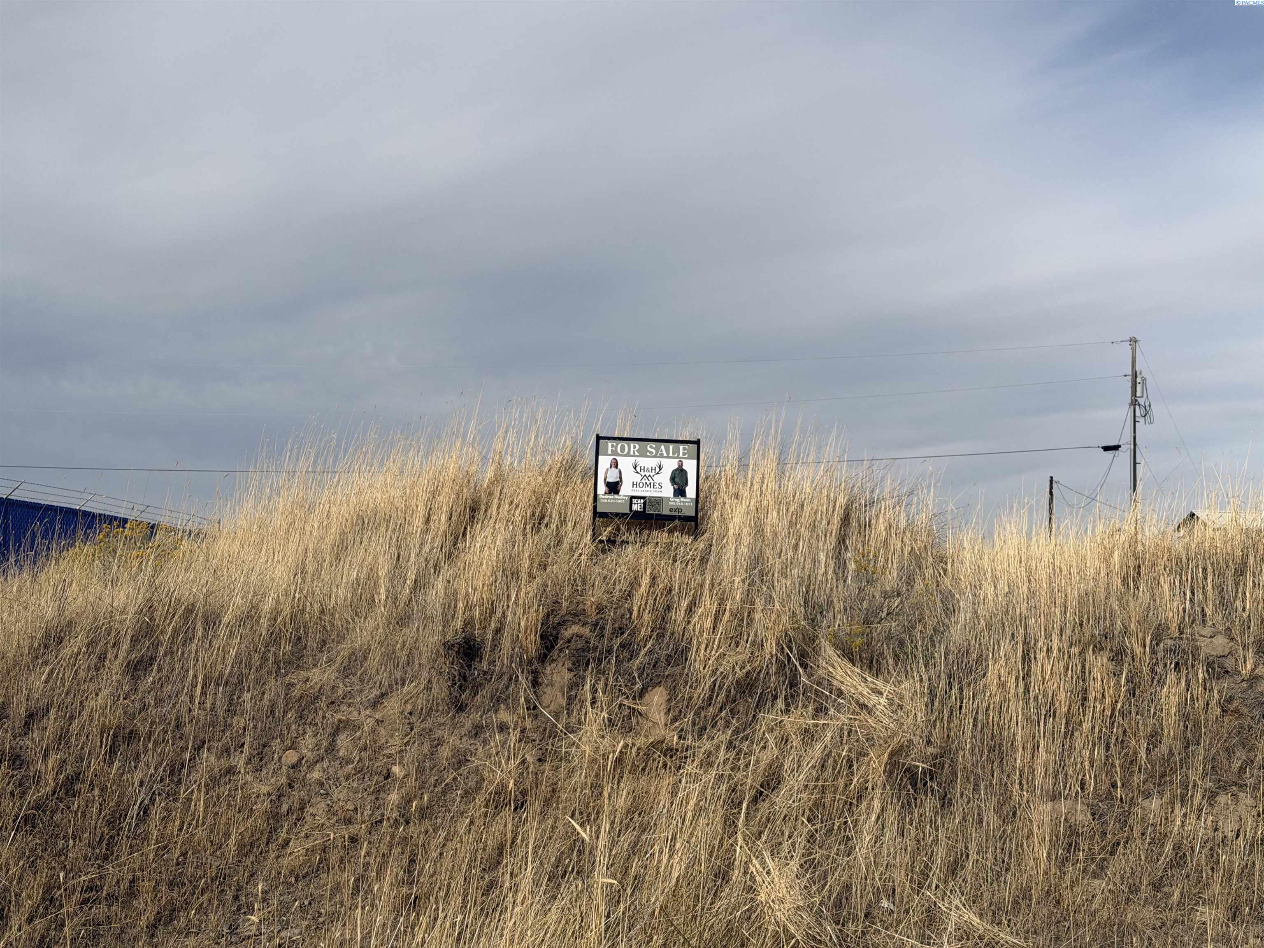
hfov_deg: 39.7
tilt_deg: +3.5
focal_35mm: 48
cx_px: 632
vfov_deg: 30.3
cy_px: 474
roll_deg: +0.7
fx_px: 1753
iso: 64
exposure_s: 1/9901
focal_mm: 6.76
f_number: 1.78
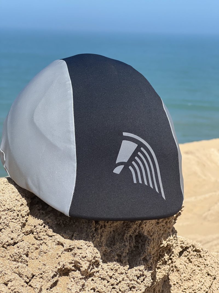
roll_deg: -2.1
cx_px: 110
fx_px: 650
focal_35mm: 77
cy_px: 146
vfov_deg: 25.3
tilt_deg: -9.2
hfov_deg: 19.1
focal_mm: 9
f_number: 2.8
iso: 32
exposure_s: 1/815
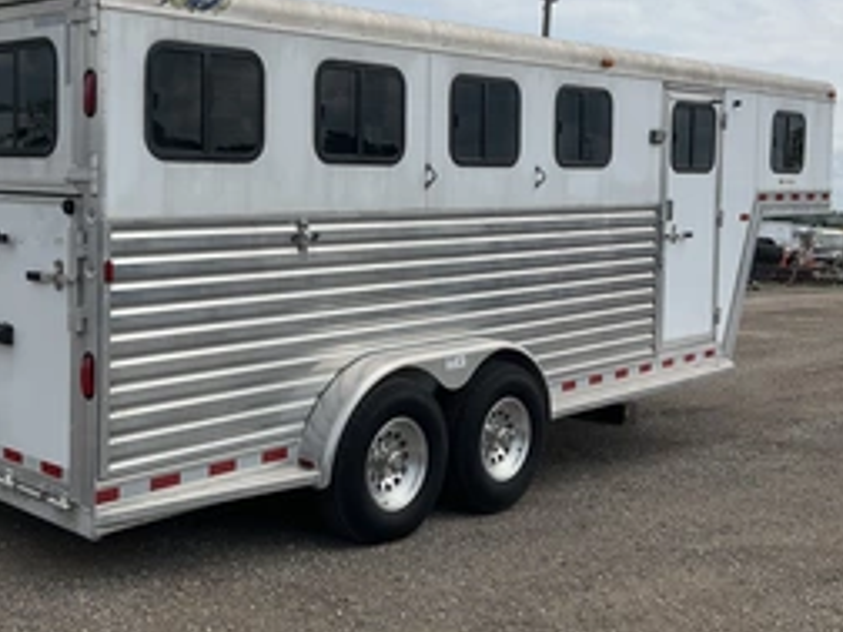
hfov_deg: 41.0
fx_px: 1120
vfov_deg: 31.3
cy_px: 227
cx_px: 335
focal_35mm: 46
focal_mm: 3
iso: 25
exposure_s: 1/2801
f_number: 1.8
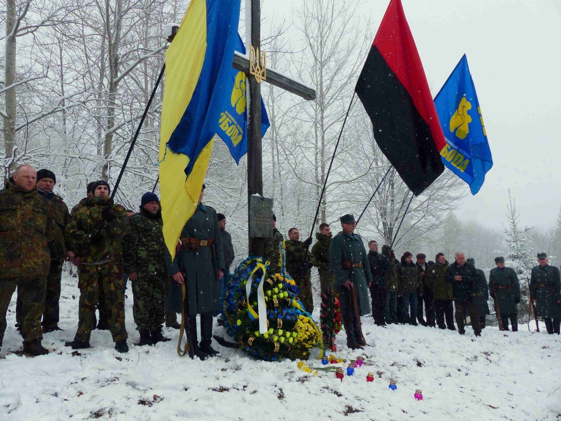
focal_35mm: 25
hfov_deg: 69.4
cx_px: 280
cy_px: 210
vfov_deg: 54.9
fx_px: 405
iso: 100
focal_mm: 4.5
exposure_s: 1/640
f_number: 4
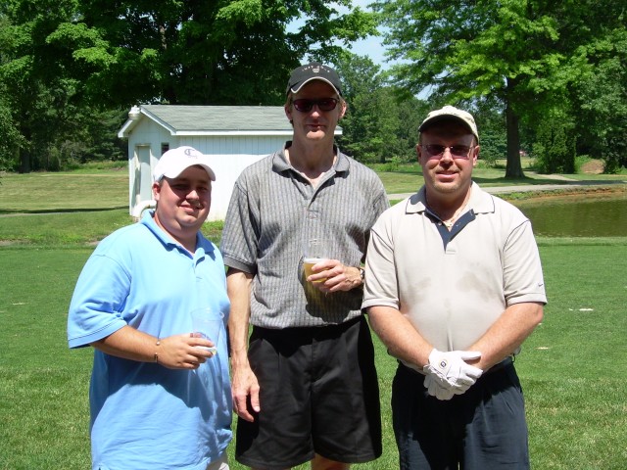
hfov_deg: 31.7
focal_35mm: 61
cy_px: 235
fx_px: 1105
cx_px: 314
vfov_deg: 24.0
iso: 50
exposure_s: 1/500
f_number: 3.4
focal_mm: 10.3
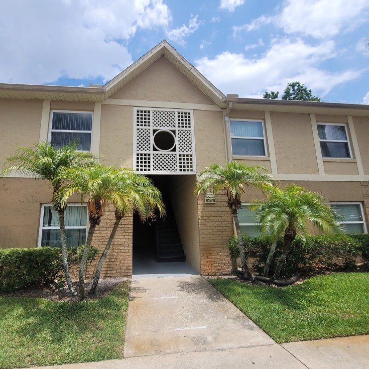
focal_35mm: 16
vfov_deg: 87.4
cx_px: 159
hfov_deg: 86.9
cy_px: 183
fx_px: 193
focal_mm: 2.2
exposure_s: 1/2503
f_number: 2.2
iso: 64
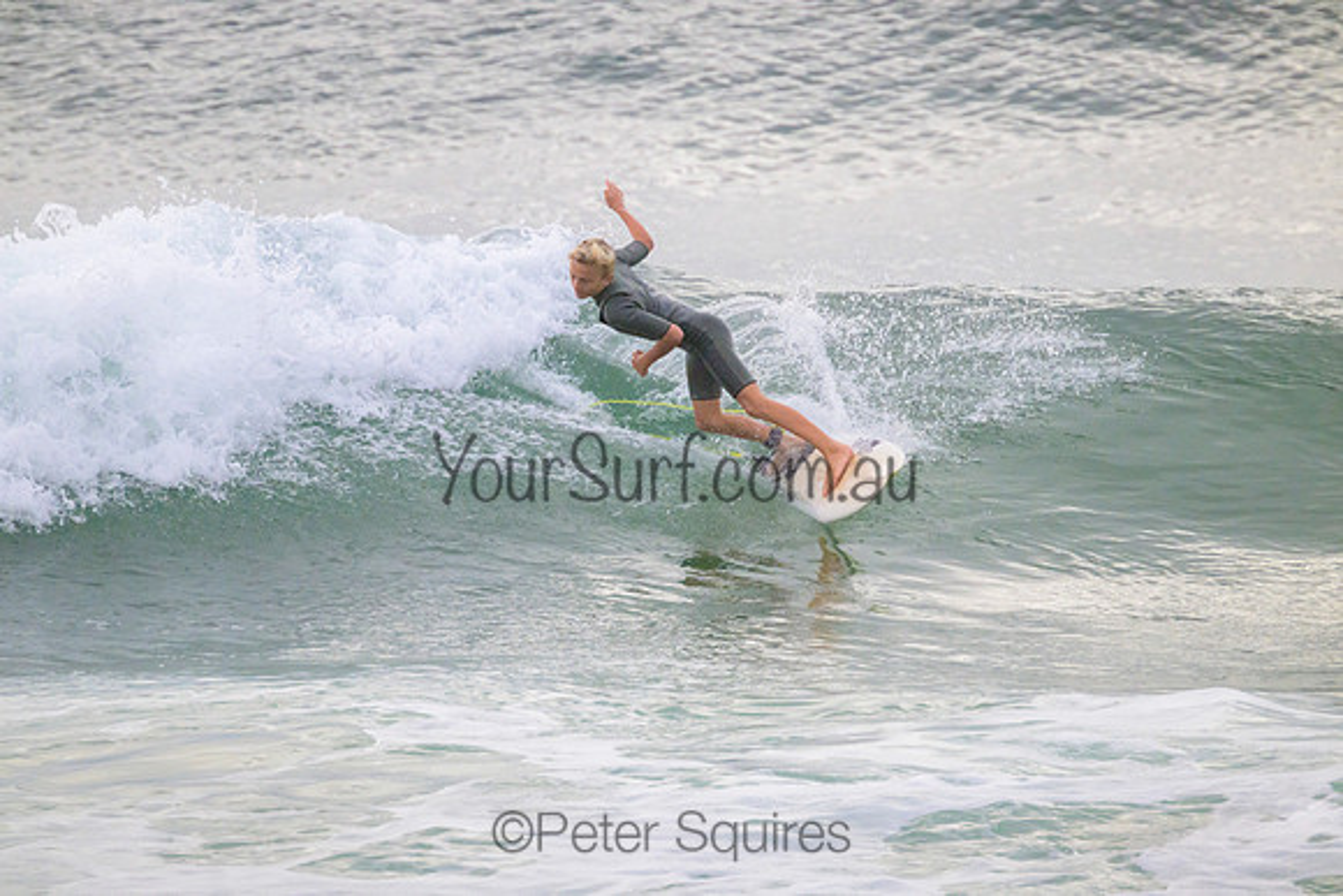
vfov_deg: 1.7
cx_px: 672
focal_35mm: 800
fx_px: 29850
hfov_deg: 2.6
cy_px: 448
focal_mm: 800
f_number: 11
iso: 2200
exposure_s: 1/2000
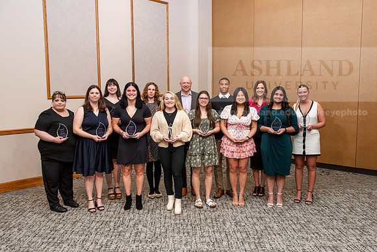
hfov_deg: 55.9
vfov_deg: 39.1
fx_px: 355
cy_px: 127
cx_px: 199
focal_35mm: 34
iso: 1250
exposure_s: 1/160
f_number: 5.6
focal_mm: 32
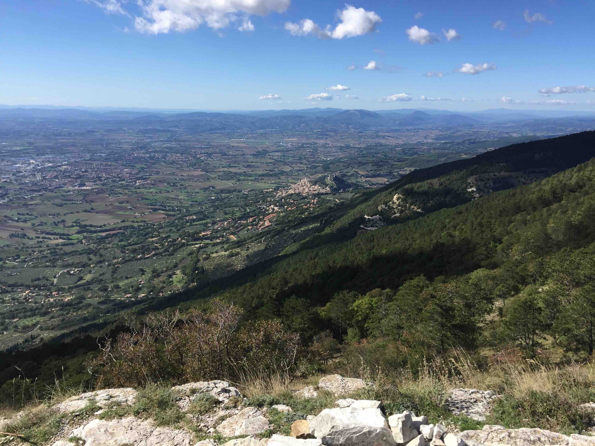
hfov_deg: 61.7
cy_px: 223
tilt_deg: -13.8
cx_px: 298
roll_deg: -1.6
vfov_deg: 48.2
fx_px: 498
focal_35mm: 29
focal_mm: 4.15
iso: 32
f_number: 2.2
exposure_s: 1/1883
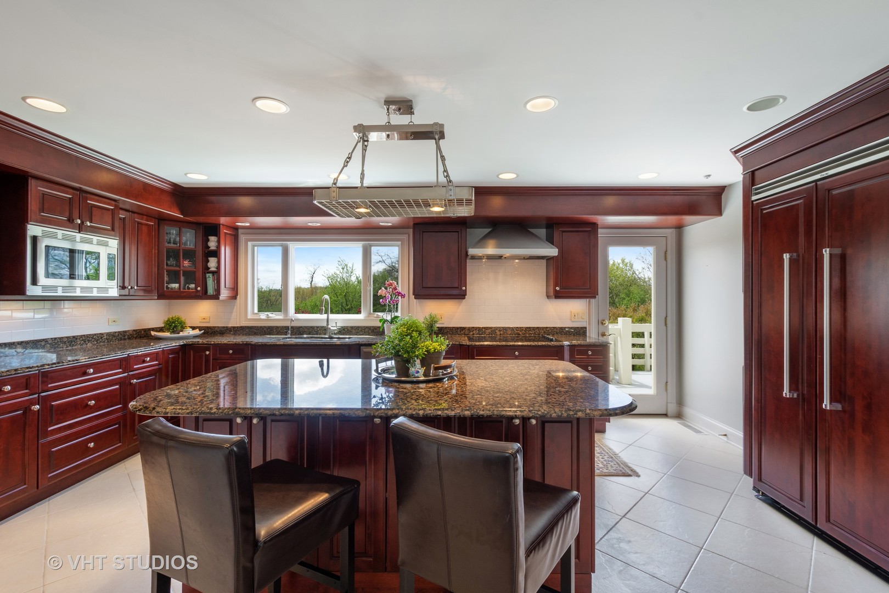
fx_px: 370
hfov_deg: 100.4
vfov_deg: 77.3
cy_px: 296
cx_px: 444
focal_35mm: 15
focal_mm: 10
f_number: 9.5
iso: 200
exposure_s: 1/4
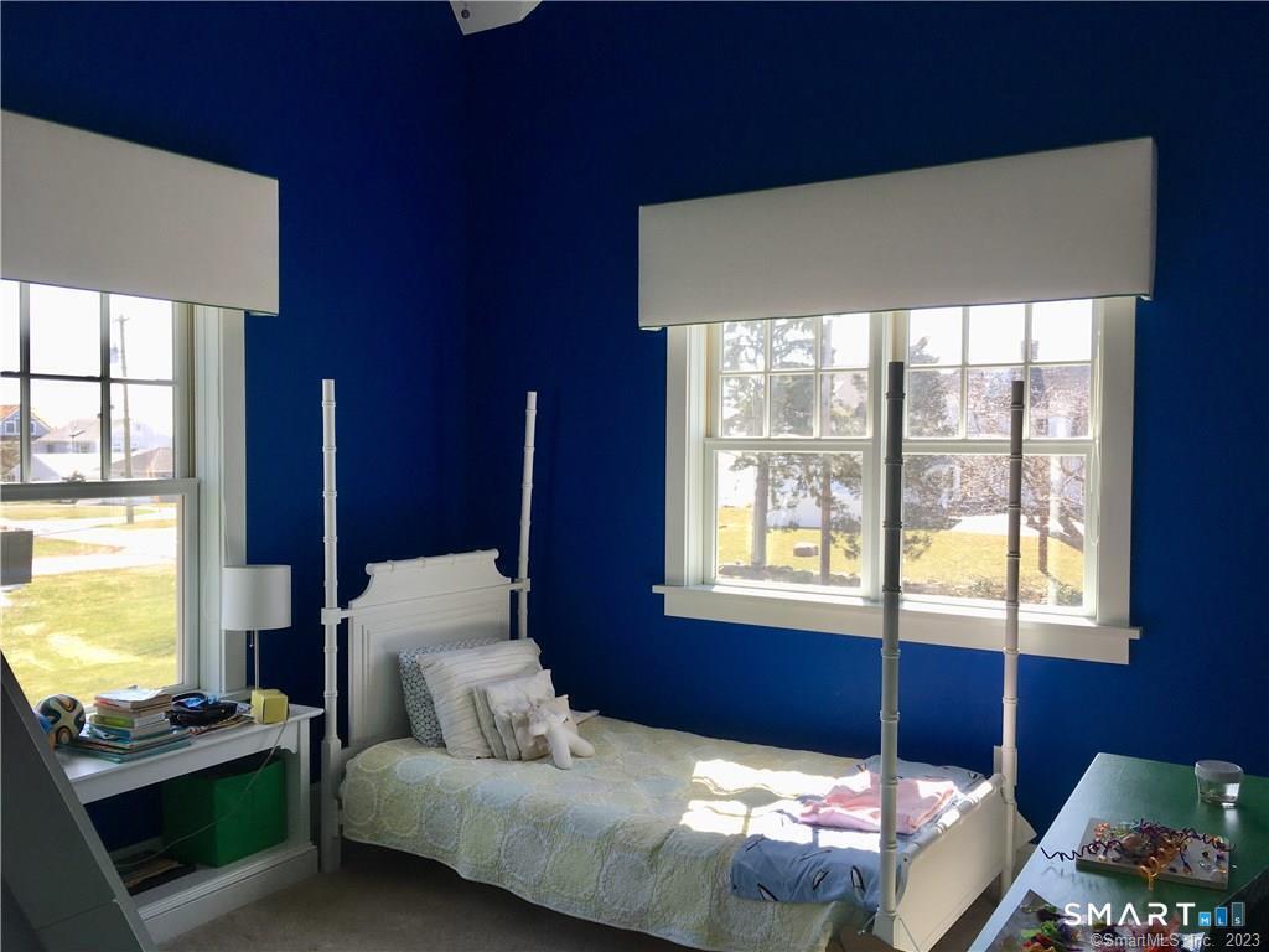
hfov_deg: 61.7
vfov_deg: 48.2
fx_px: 1063
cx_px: 634
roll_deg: -0.4
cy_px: 476
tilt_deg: -1.5
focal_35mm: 29
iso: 25
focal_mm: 4.15
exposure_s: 1/122
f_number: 2.2
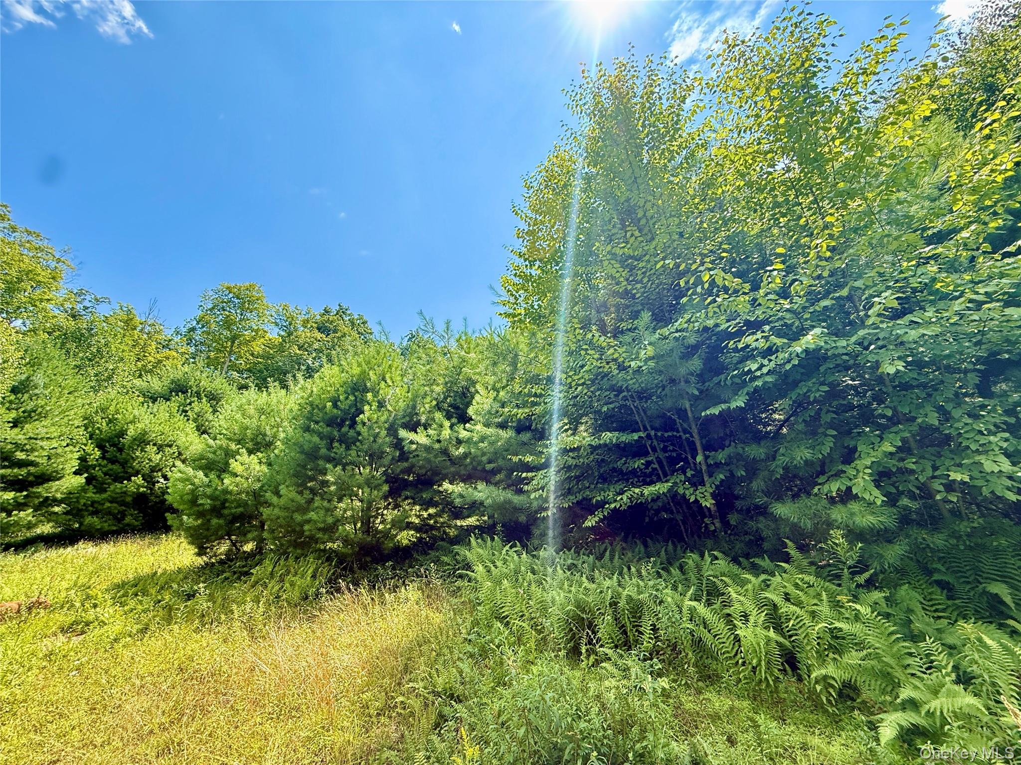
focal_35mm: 14
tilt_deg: +23.4
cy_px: 382
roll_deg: +0.8
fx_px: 413
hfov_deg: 102.1
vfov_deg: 85.7
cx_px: 510
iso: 64
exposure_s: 1/323
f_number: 2.2
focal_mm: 2.22
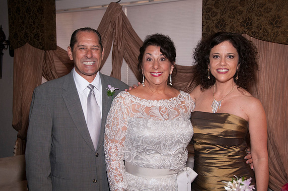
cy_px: 96
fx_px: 383
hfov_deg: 41.2
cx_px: 144
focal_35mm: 48
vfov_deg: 28.0
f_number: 5.6
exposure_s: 1/60
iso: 400
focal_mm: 32
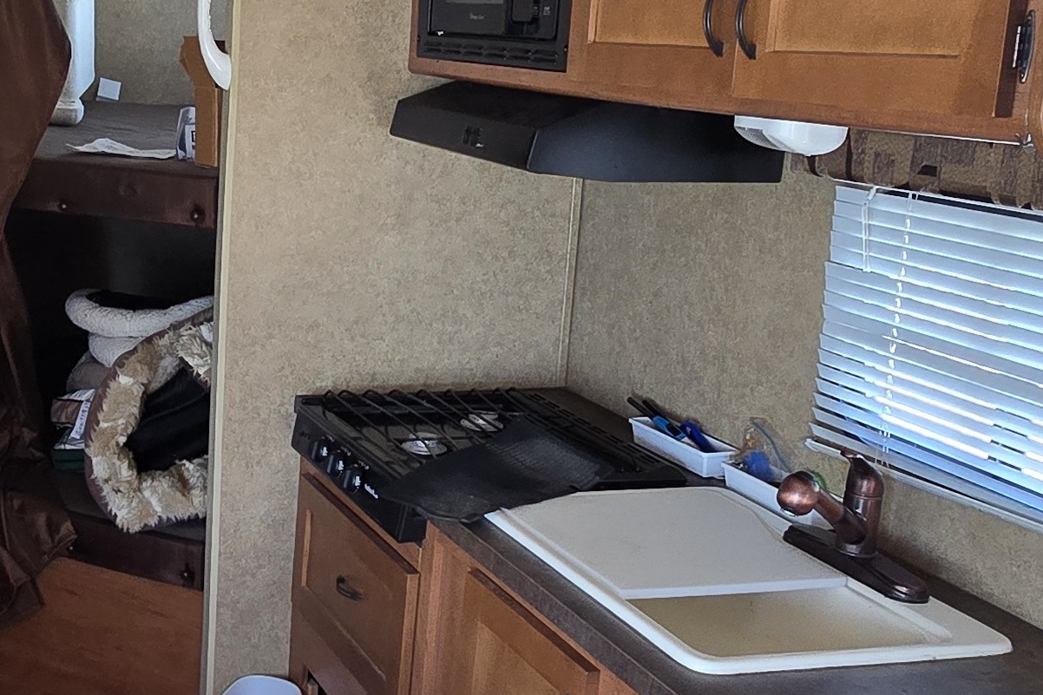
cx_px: 194
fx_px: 1303
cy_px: 343
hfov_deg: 41.5
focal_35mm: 45
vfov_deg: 29.9
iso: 100
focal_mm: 2.2
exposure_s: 1/60
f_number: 2.2
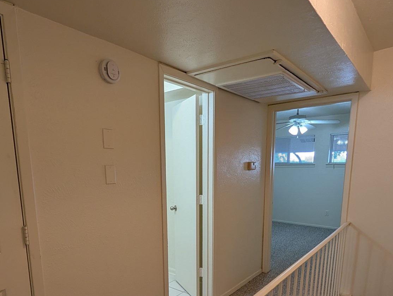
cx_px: 191
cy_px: 216
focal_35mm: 22
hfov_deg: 76.3
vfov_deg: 58.6
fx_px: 250
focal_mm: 2.02
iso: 75
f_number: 1.7
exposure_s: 1/120
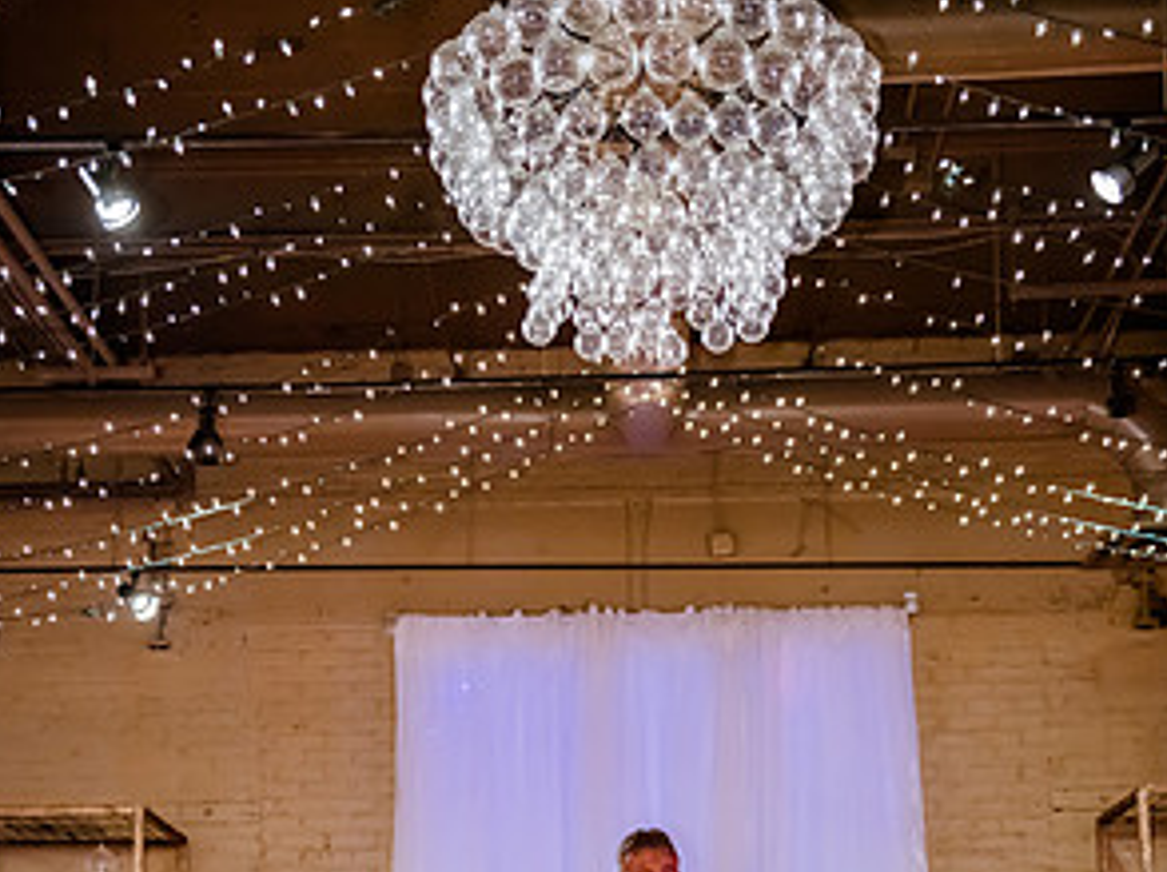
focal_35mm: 71
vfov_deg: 20.3
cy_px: 792
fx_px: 2391
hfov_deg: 27.4
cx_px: 578
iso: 5000
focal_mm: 48
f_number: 2.8
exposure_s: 1/125
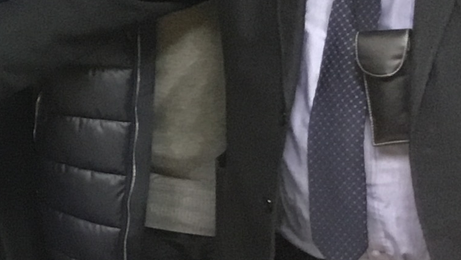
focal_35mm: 146
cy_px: -50
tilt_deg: -1.7
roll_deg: +1.1
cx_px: -324
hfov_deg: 13.4
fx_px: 1785
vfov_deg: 8.2
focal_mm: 3.3
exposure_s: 1/20
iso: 200
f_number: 2.4
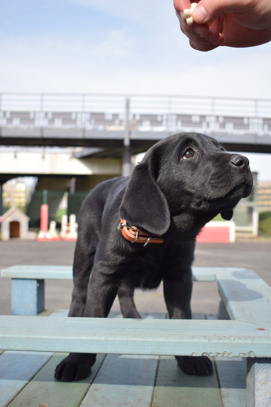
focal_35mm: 39
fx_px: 440
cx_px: 136
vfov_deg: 49.6
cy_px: 204
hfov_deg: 34.2
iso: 400
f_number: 5
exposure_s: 1/1250
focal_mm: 26
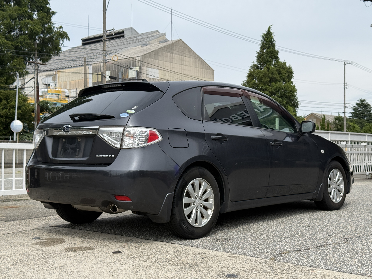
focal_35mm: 48
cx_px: 186
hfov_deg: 39.7
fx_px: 516
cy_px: 140
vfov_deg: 30.3
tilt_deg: +1.0
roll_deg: -0.5
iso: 80
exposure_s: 1/4587
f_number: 1.78
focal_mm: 6.76
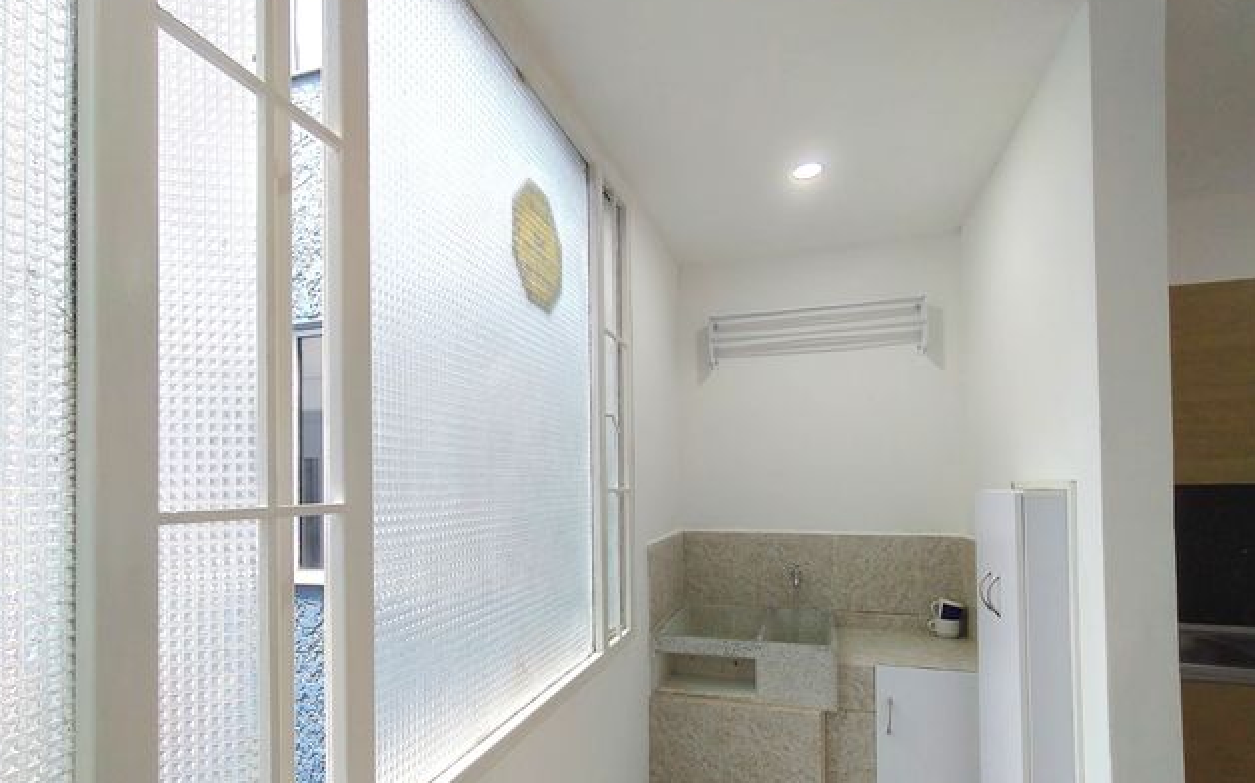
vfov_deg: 64.4
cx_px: 602
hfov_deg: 91.1
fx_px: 615
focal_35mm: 18
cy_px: 469
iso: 100
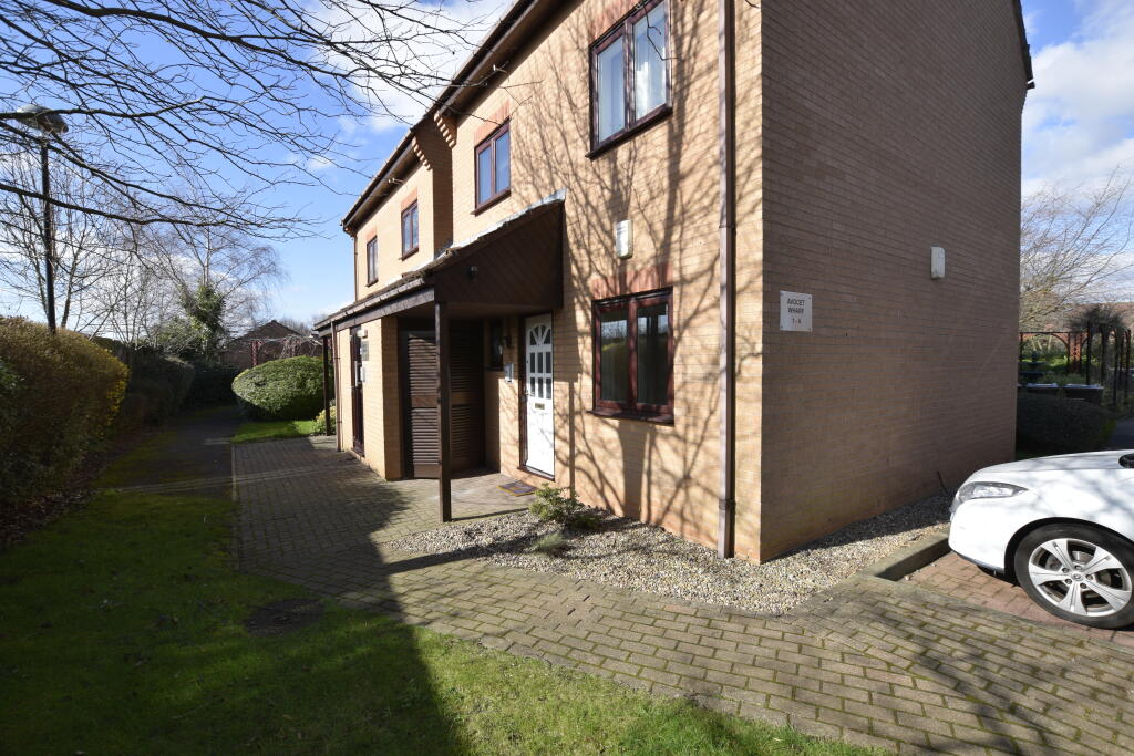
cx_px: 567
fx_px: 473
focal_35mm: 15
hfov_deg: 100.4
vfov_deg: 77.3
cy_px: 378
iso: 200
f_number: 9
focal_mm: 10
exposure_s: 1/320
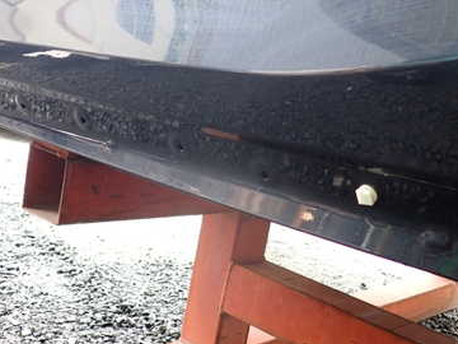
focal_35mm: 50
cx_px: 277
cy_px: 185
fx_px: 662
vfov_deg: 29.1
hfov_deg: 38.0
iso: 200
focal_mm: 5.4
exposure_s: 1/125
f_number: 2.3
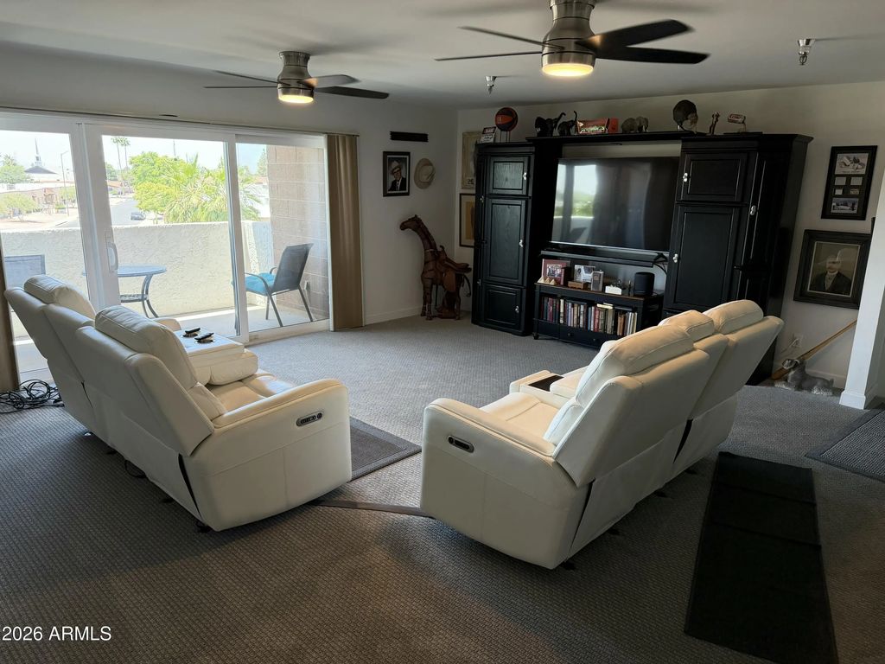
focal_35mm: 24
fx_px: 614
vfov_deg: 56.8
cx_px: 442
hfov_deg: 71.6
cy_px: 332
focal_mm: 6.76
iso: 200
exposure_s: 1/144
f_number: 1.78
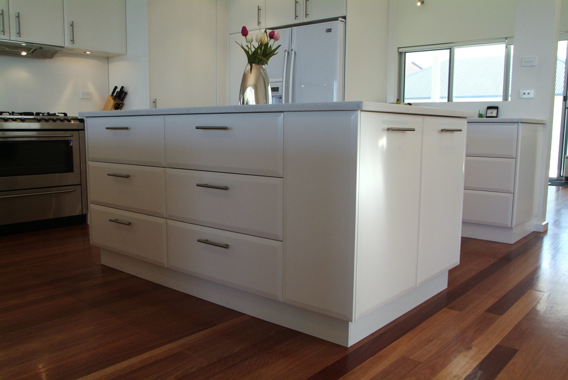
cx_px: 284
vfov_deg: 43.7
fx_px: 474
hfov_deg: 61.9
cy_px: 190
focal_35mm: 30
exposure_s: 1/90
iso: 800
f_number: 6.7
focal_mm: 20
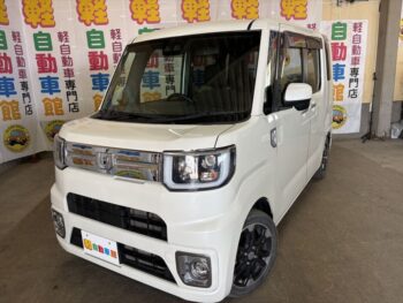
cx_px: 202
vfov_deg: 53.1
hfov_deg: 67.3
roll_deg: +3.4
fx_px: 303
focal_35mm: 26
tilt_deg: -13.2
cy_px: 152
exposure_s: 1/121
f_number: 1.6
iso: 125
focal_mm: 5.96
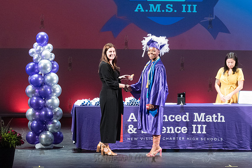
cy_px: 70
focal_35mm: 131
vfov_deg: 10.5
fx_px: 914
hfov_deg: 15.7
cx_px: 151
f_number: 2.8
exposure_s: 1/320
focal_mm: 86
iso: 4000
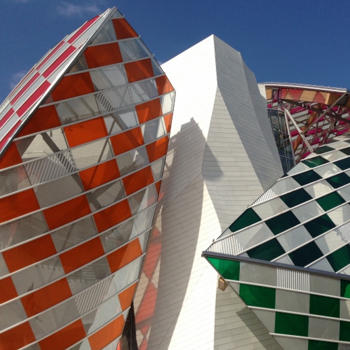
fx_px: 515
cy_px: 163
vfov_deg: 37.5
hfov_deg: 36.7
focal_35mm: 45
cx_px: 262
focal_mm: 4.13
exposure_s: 1/2262
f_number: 2.4
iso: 50
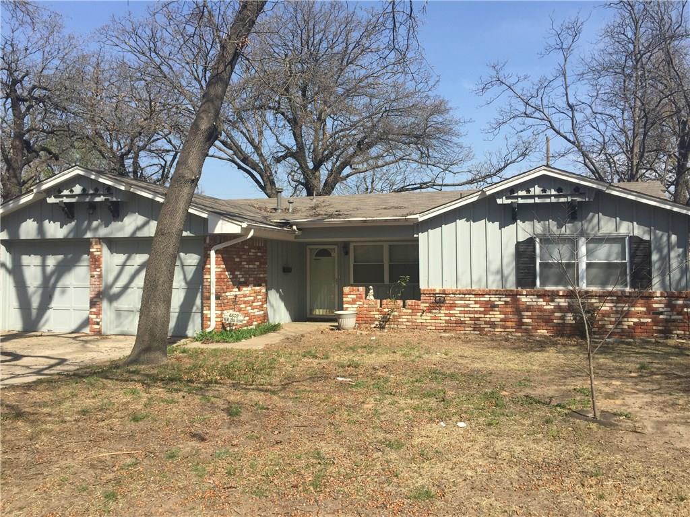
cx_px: 345
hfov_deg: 61.7
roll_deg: -0.8
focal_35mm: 29
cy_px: 258
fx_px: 578
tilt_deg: +0.3
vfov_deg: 48.2
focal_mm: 4.15
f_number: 2.2
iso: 32
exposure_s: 1/1980
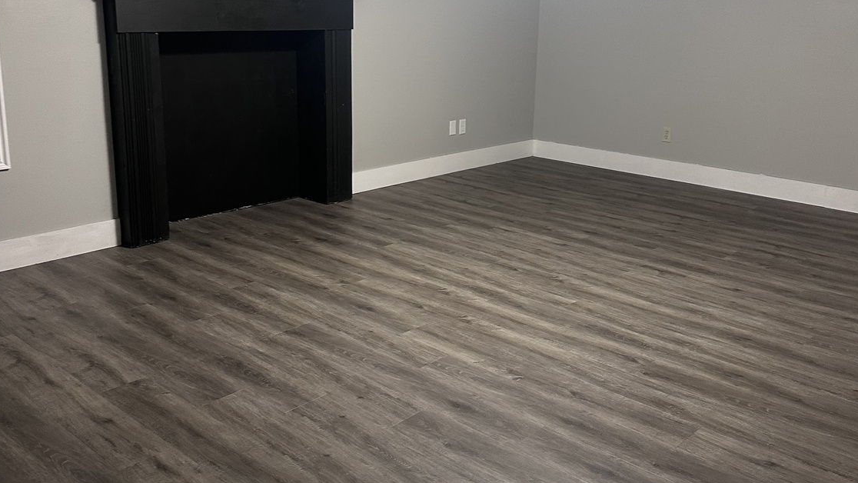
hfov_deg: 55.3
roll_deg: -3.8
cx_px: 436
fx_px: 819
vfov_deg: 32.7
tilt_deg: -14.0
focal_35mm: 36
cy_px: 183
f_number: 1.78
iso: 320
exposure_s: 1/60
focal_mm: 6.86
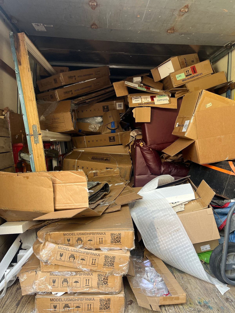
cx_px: 118
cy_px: 156
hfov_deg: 53.1
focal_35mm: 26
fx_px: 235
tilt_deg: -5.0
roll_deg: -2.8
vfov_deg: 67.3
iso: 100
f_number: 1.6
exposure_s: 1/121
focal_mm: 5.1
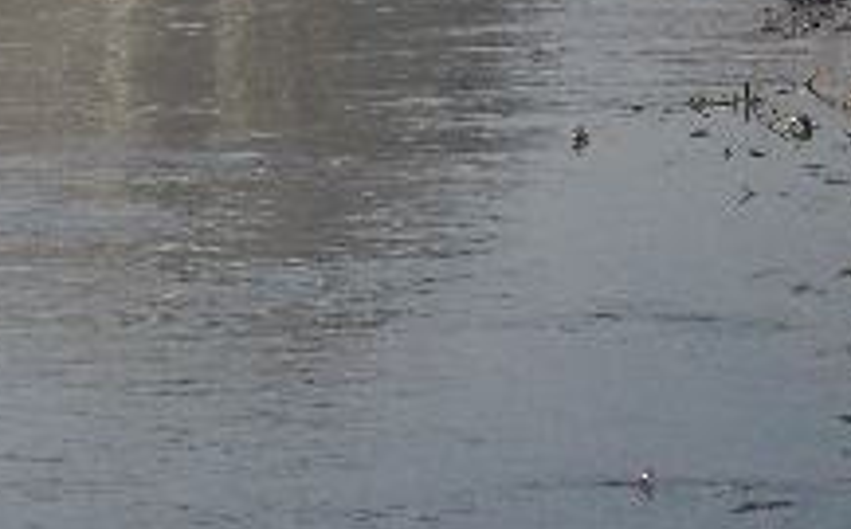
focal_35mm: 285
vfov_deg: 4.6
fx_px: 6601
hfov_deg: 7.3
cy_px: -310
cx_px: -251
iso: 80
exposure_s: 1/189
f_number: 5.9
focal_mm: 16.2
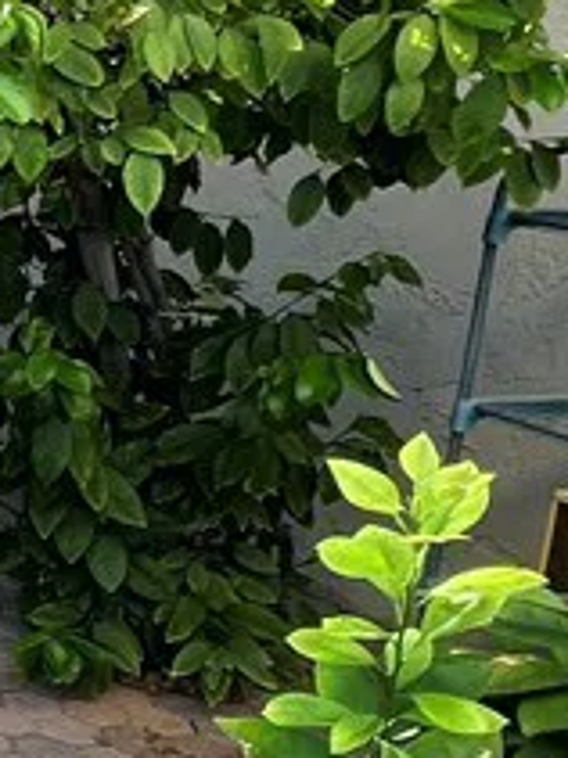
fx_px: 1380
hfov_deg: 14.6
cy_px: 338
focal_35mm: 63
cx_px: -802
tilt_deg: -12.2
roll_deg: +0.8
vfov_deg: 30.7
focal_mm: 1.57
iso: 40
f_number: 1.8
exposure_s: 1/99
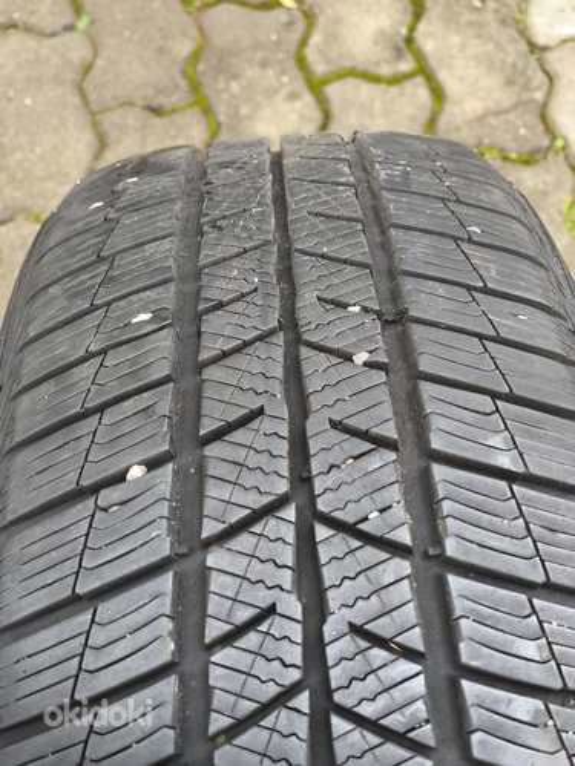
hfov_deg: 29.1
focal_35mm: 50
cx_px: 288
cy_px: 383
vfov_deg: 38.2
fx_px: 1107
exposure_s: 1/100
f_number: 1.9
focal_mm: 7.1
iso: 800
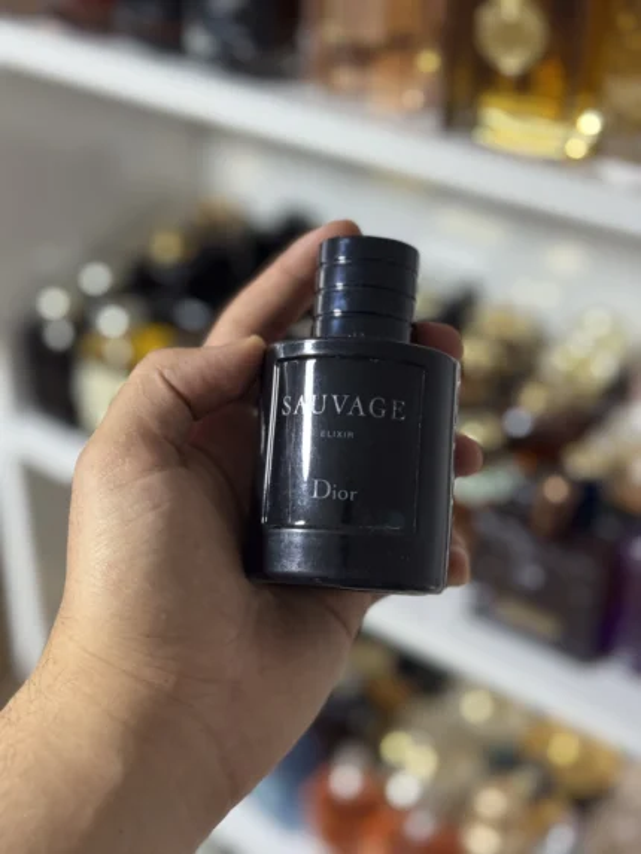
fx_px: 1185
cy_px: 427
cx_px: 320
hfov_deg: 30.3
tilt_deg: -31.0
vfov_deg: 39.6
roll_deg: -2.0
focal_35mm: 48
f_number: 1.78
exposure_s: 1/50
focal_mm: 6.76
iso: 200
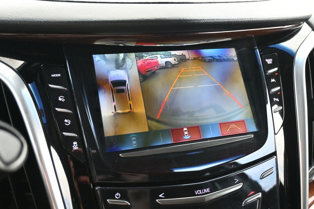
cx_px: 157
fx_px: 301
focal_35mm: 34
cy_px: 104
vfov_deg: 38.3
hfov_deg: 55.1
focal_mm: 23
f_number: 4.2
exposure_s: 1/125
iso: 1250
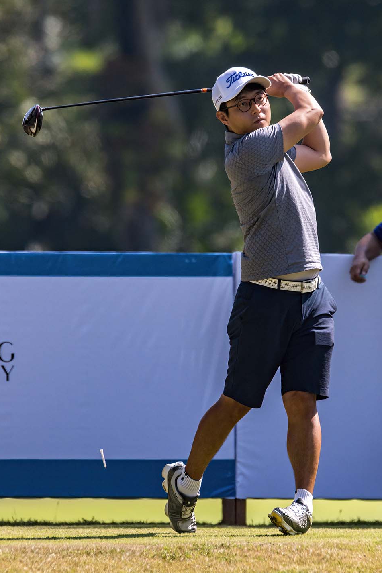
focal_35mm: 656
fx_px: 10443
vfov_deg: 3.1
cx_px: 190
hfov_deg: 2.1
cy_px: 287
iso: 900
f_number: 8
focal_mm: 650
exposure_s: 1/2500
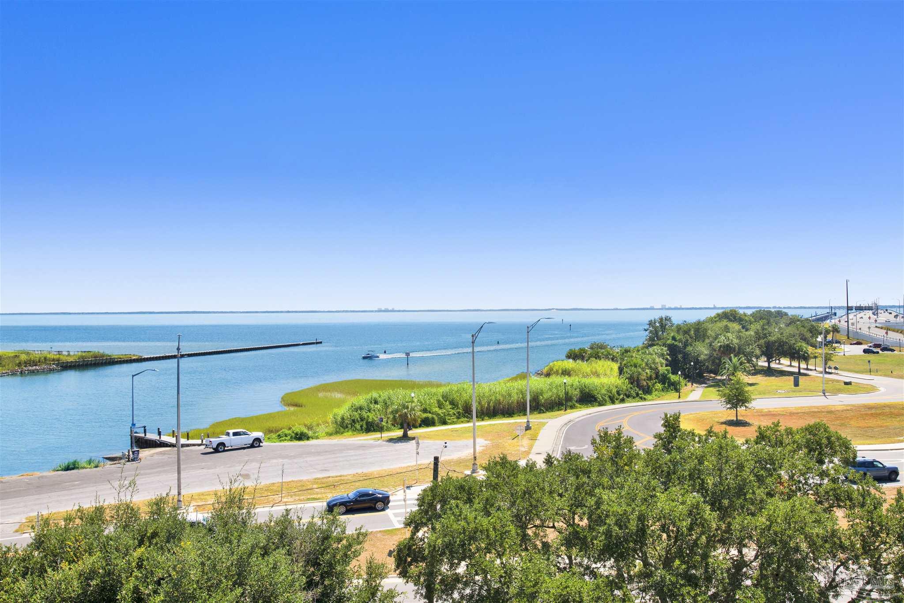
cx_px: 452
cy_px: 302
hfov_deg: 63.7
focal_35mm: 29
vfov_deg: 45.0
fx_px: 728
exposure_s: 1/250
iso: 200
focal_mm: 29
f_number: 11
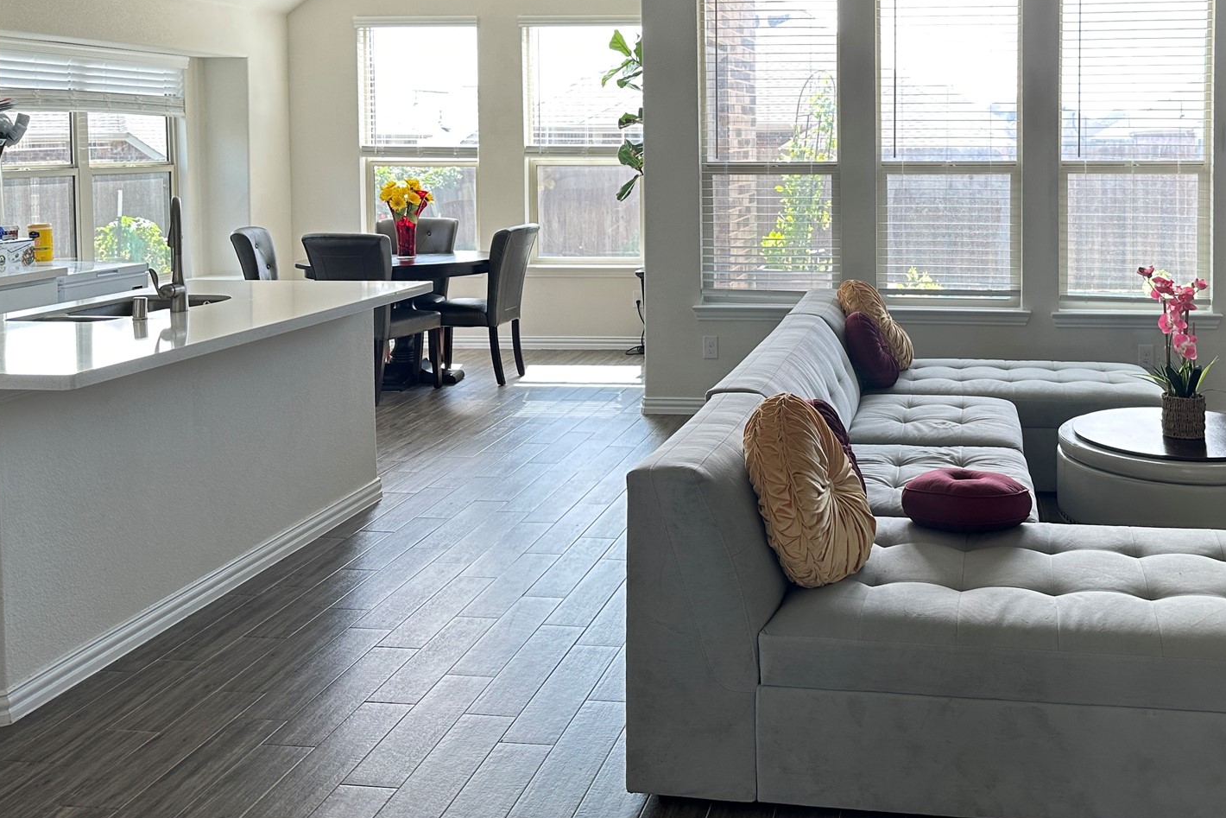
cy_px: 194
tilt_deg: -2.2
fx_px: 1226
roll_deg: -0.1
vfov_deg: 36.0
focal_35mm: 36
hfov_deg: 52.1
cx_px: 819
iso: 80
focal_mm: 6.86
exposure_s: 1/121
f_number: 1.78
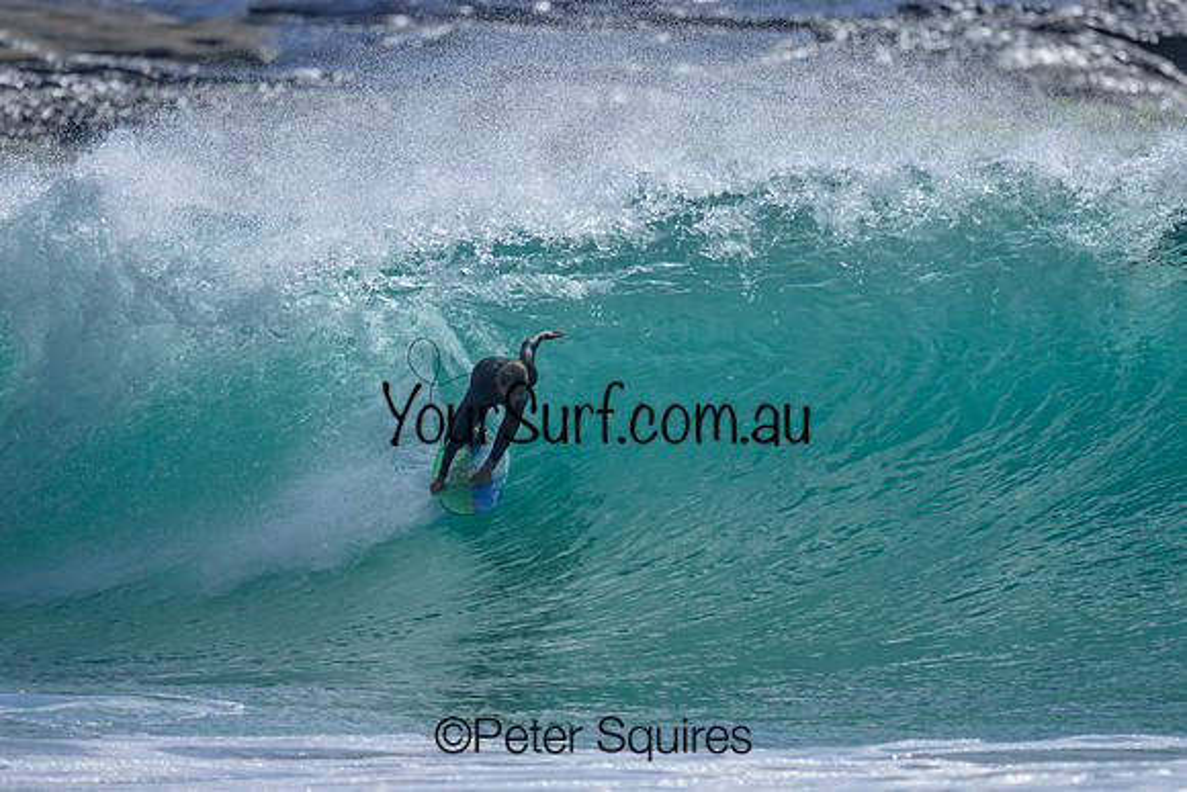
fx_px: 31109
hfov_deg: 2.2
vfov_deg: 1.5
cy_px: 395
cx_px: 700
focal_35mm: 943
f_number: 6.3
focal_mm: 800
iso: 2000
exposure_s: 1/2000
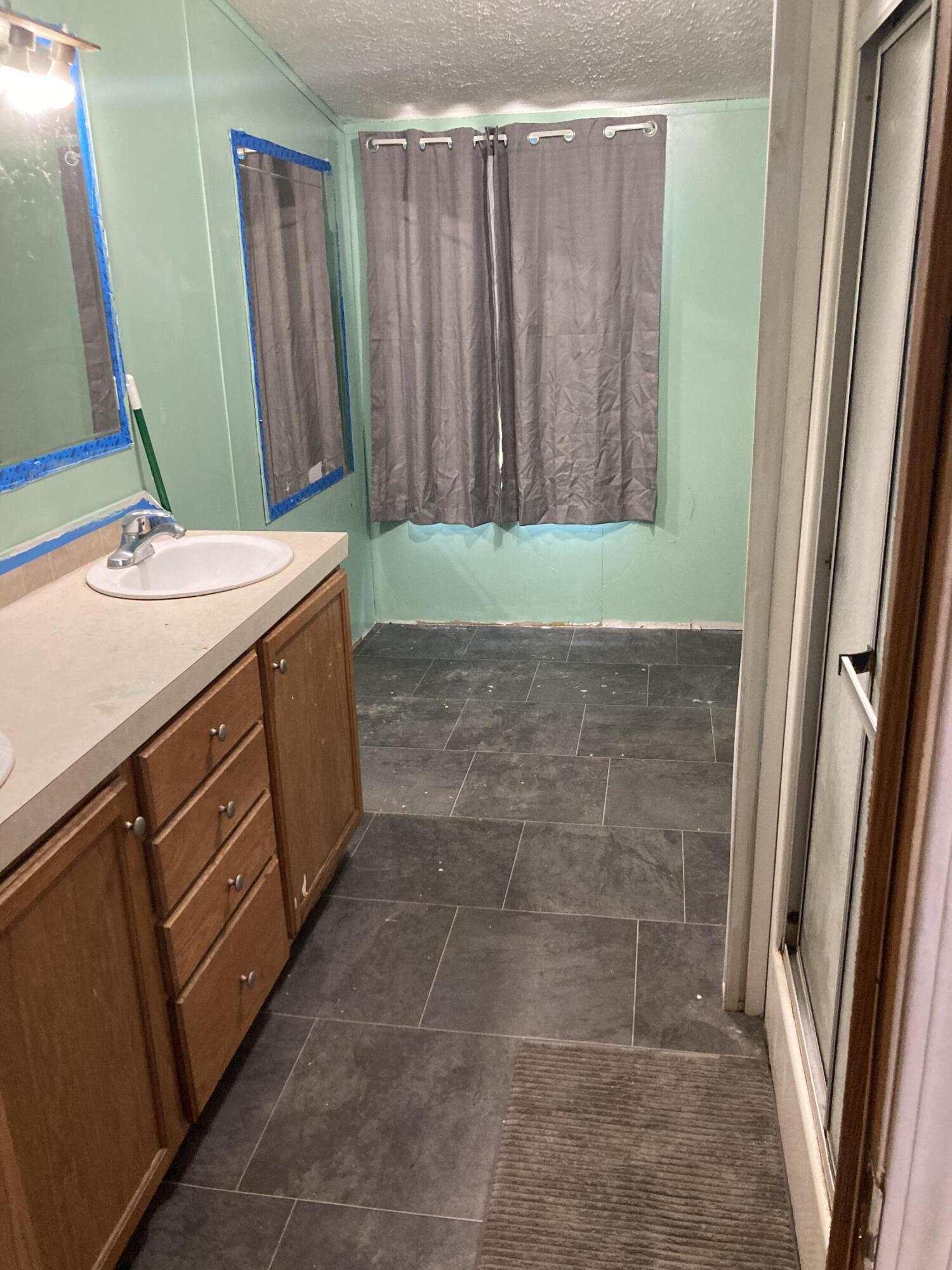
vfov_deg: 63.4
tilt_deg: -19.5
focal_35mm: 28
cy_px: 635
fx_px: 1027
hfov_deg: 49.7
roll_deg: +2.4
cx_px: 476
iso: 320
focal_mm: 3.99
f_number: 1.8
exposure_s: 1/40
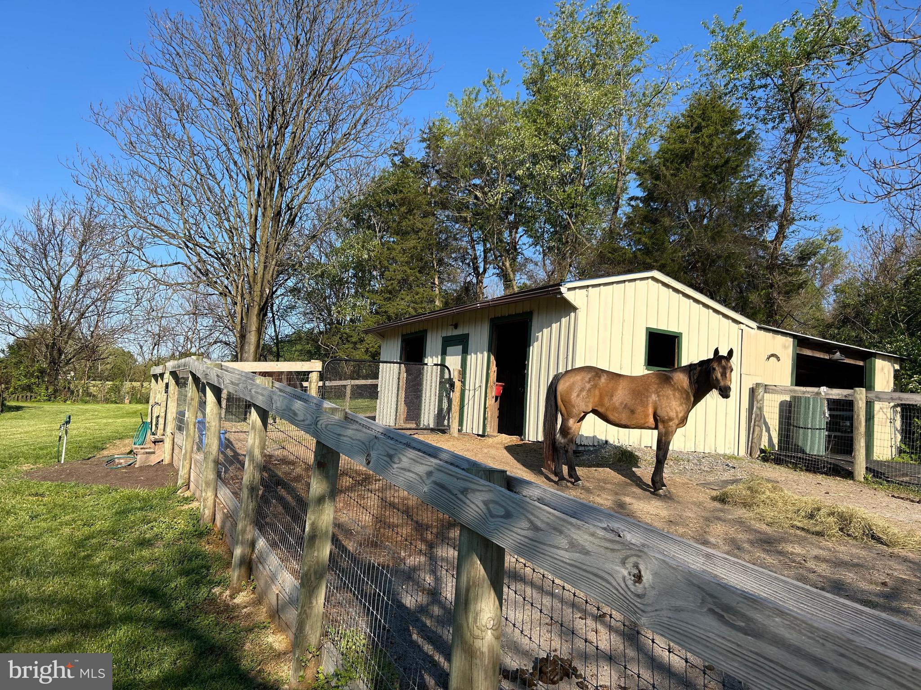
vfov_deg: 53.1
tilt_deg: +12.3
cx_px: 460
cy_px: 345
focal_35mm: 26
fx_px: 692
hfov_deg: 67.3
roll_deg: -5.3
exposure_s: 1/2762
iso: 50
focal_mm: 5.7
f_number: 1.5
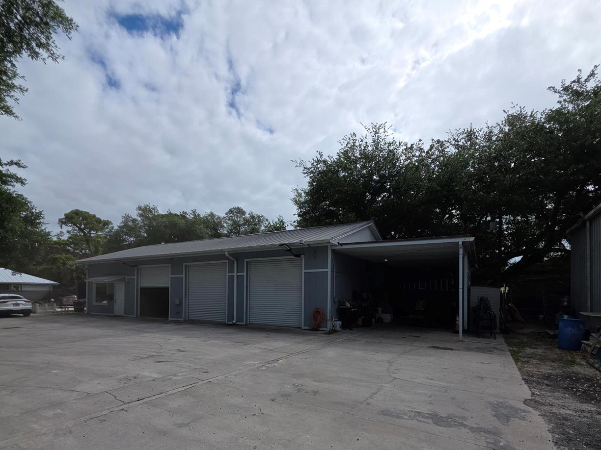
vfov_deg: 73.0
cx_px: 298
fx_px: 295
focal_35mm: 17
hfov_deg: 91.0
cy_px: 291
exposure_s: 1/2333
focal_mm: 2.2
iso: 20
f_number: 1.9
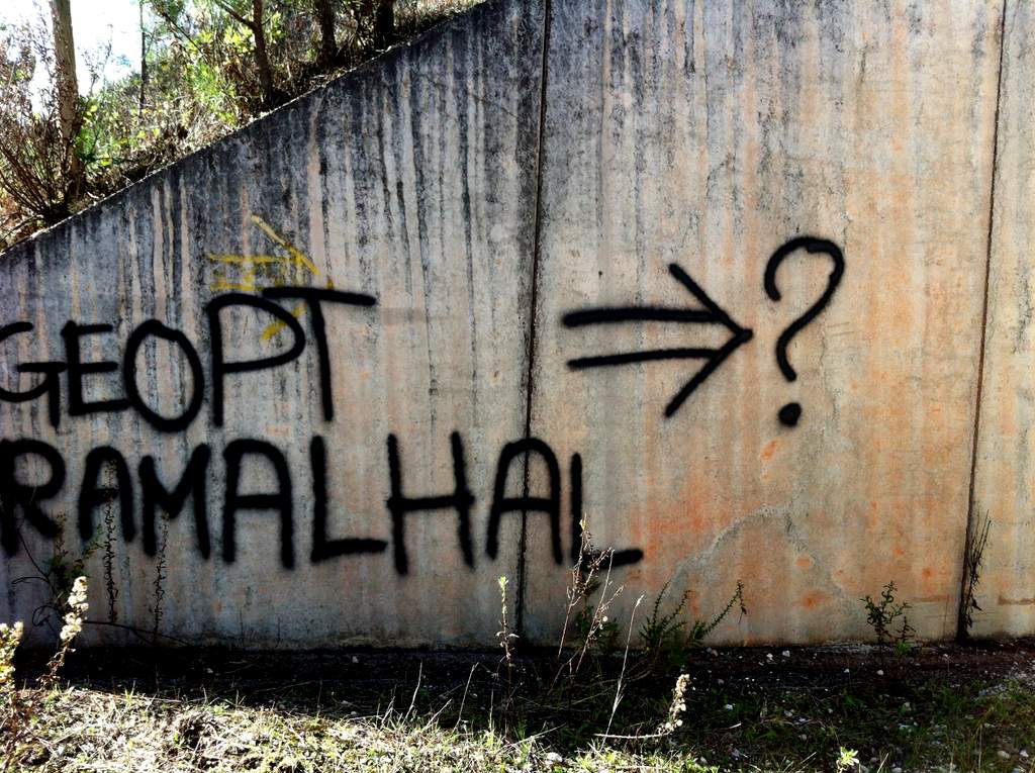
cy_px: 386
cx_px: 518
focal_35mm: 35
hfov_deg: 52.7
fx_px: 1045
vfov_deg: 40.6
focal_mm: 3.85
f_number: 2.8
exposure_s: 1/348
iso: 80
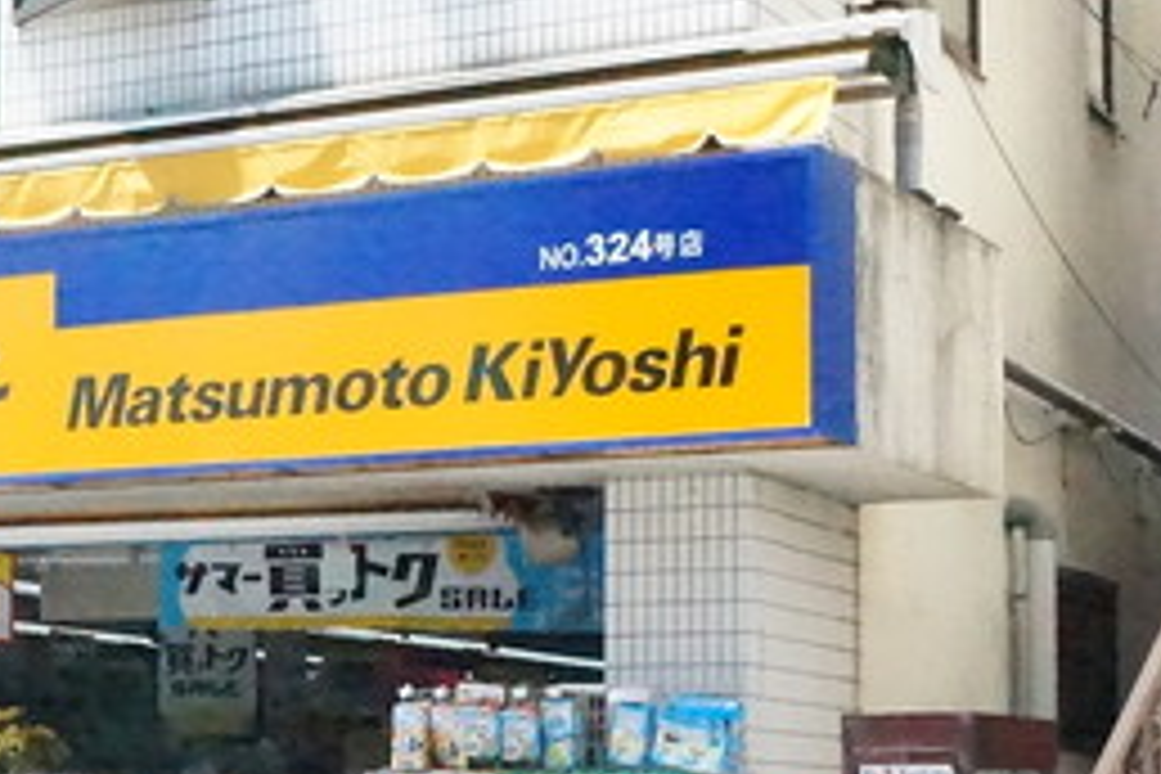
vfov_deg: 13.1
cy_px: 610
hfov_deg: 19.1
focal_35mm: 104
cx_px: 9
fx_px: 3354
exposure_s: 1/4000
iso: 25600
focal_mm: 28
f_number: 16
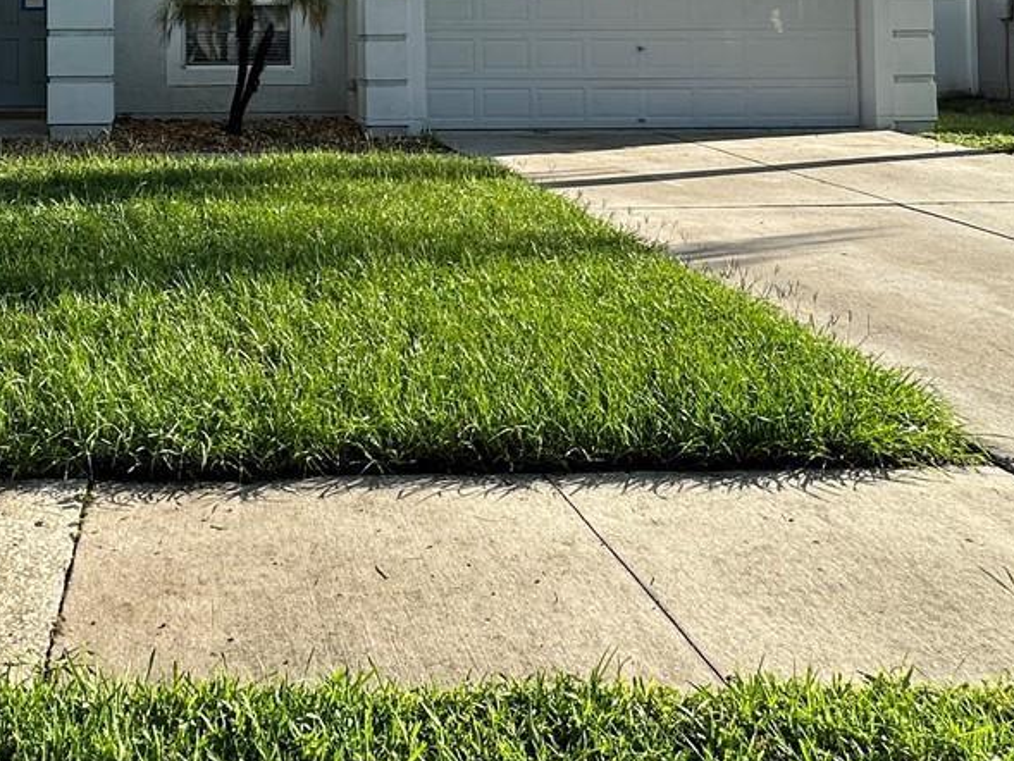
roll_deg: +0.1
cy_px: -9
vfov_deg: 34.2
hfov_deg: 46.1
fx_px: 1113
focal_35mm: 38
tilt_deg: +1.7
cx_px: 184
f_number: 2.2
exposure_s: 1/979
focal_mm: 2.22
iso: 40
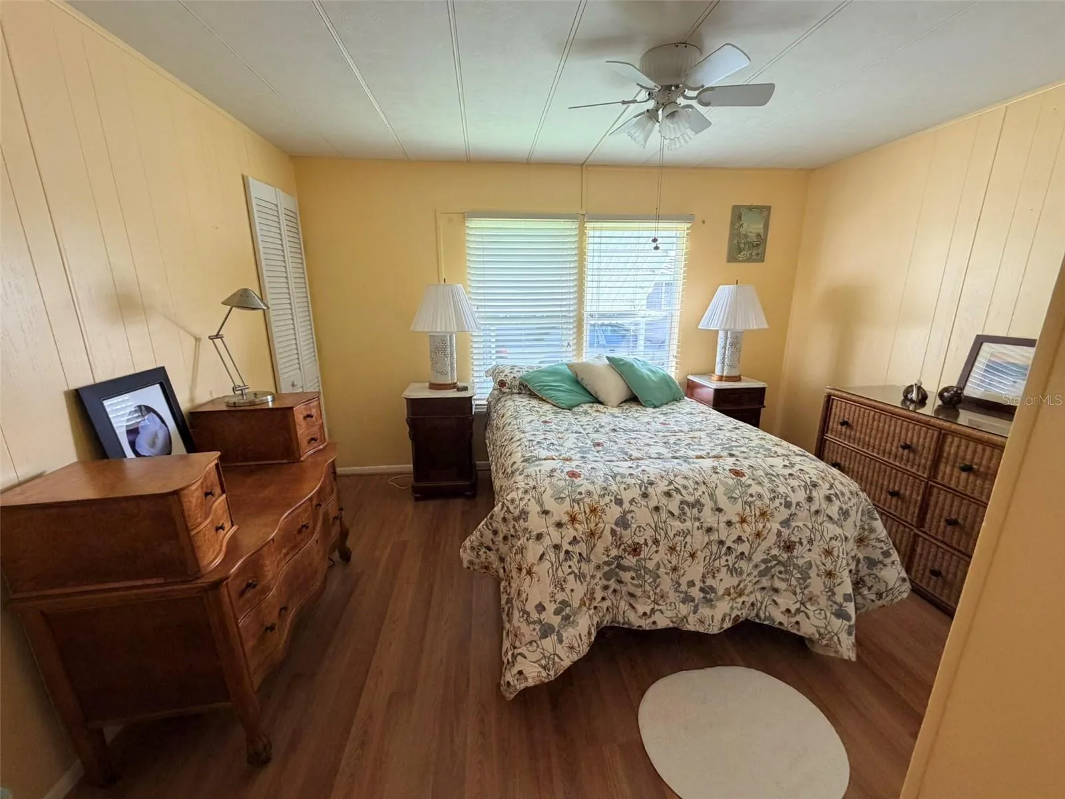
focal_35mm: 14
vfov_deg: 85.7
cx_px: 532
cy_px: 400
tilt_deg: -14.4
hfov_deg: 102.1
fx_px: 431
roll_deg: -0.1
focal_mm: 2.22
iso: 250
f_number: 2.2
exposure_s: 1/121
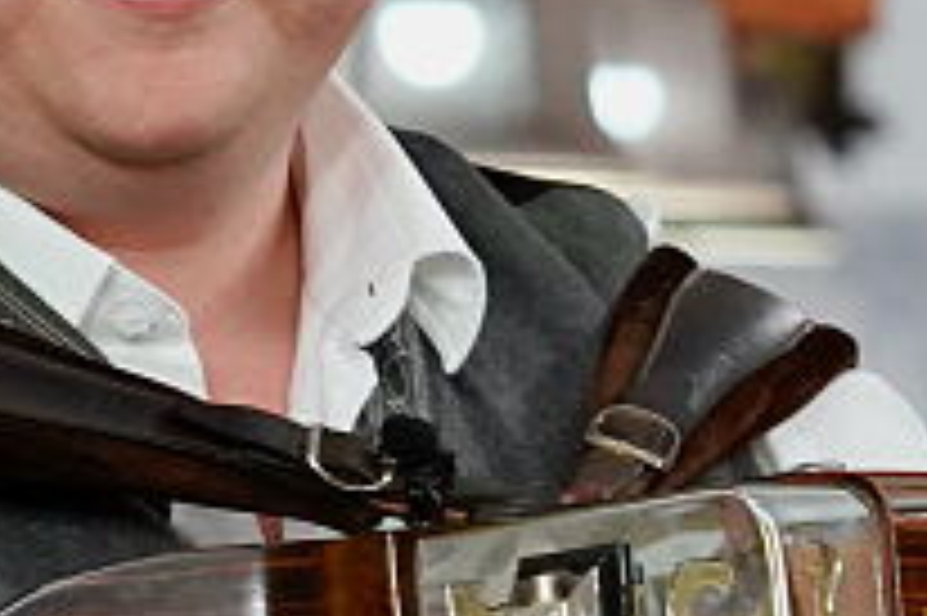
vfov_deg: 3.4
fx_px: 10497
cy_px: 836
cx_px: 1512
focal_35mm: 408
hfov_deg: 5.0
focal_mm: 70
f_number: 4
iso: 4000
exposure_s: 1/160
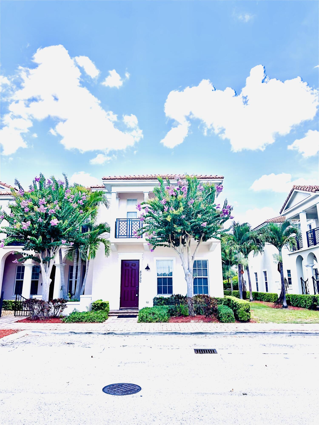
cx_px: 160
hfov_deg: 56.8
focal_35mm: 24
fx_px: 295
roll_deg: -2.3
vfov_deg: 71.6
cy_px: 212
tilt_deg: +16.0
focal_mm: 6.86
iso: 80
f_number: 1.78
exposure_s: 1/1095
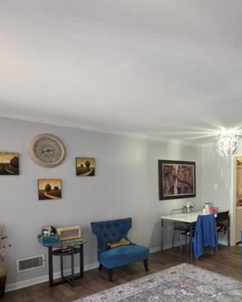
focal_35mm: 25
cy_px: 194
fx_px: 224
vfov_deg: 66.8
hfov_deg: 53.6
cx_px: 188
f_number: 1.9
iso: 250
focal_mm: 2.2
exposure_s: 1/60
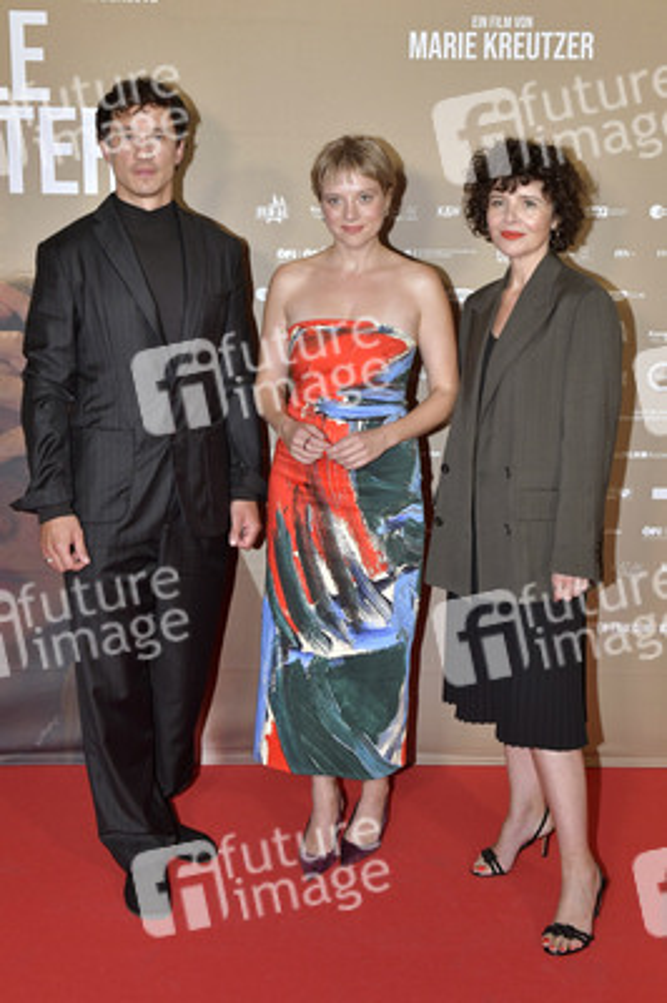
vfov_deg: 48.5
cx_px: 334
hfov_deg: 33.3
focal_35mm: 40
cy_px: 502
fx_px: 1114
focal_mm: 40
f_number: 6.3
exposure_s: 1/200
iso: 1250
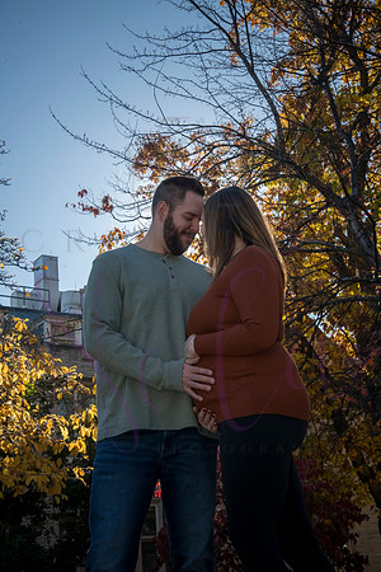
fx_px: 984
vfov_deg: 32.4
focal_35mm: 62
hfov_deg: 21.9
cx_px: 190
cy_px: 286
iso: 640
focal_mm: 62
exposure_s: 1/160
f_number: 20
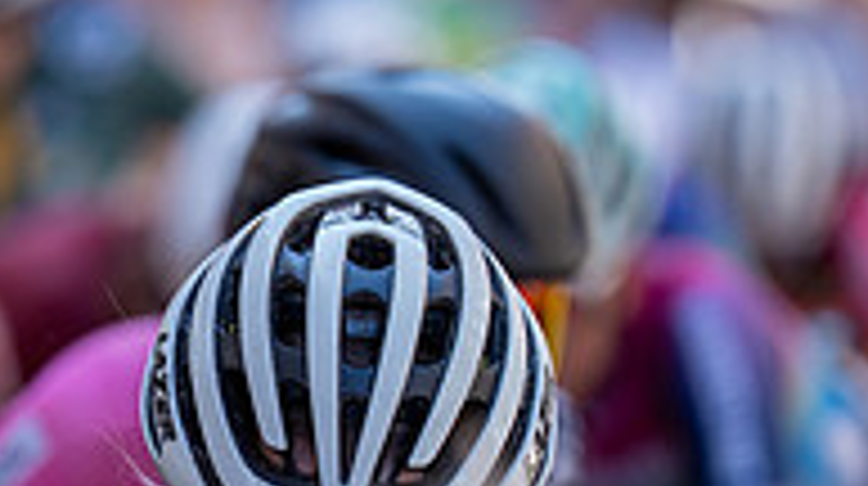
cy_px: 396
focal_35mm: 668
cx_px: 182
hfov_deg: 3.2
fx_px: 15356
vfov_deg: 1.8
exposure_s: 1/250
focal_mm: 197
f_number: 2.8
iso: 100
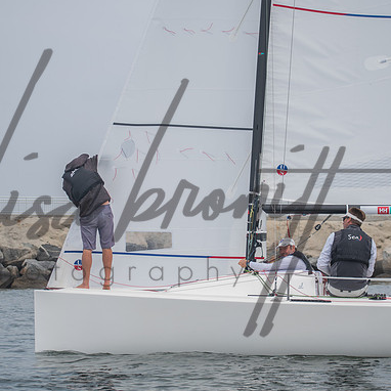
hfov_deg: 12.6
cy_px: 195
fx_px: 1776
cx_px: 199
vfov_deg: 12.6
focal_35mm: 139
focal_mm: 70
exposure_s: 1/500
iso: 100
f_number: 4.5
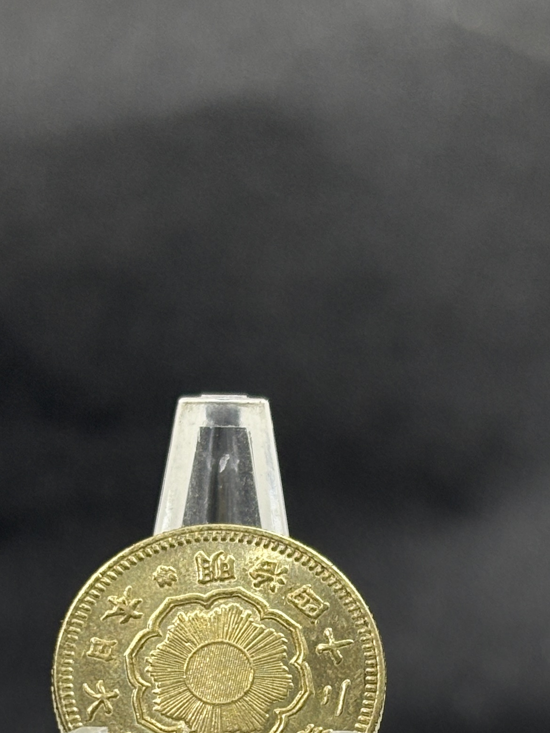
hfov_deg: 14.6
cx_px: 233
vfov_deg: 19.0
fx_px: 2139
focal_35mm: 101
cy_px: 697
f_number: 1.6
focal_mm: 5.96
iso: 40
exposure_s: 1/50
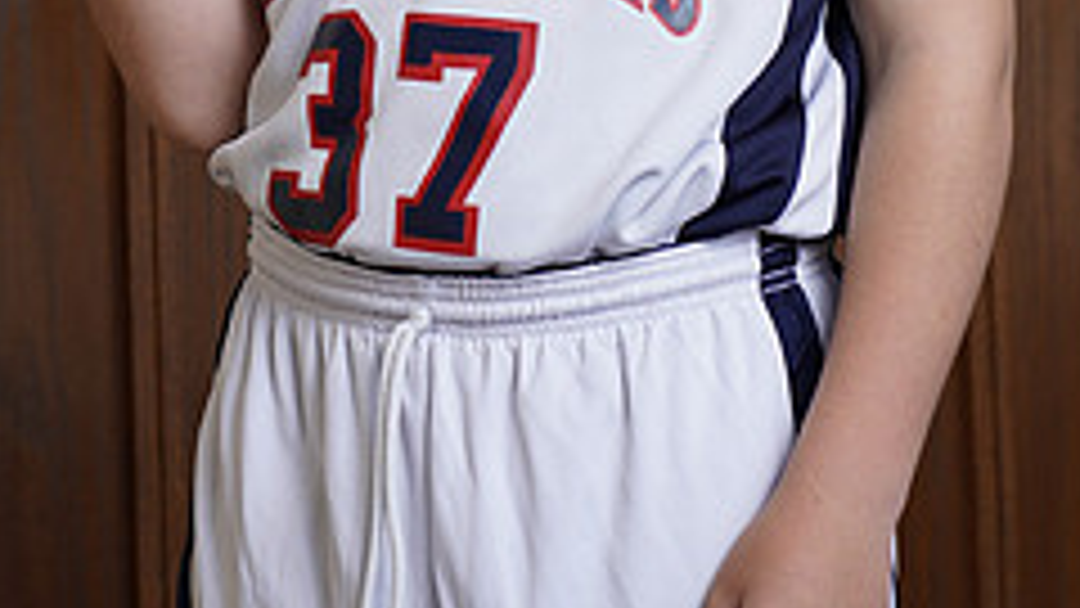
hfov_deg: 10.0
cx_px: 396
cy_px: -392
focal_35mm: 215
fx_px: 6157
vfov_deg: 5.6
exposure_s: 1/250
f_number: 5.6
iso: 200
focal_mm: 85
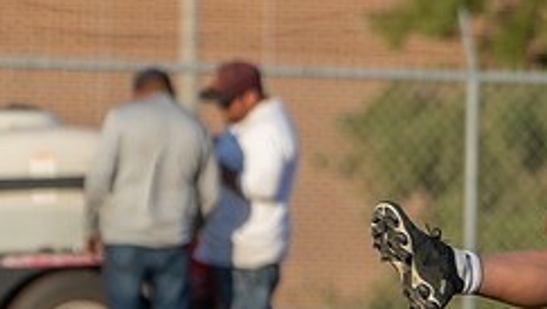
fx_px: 14411
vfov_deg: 1.2
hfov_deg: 2.2
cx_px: 763
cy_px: 359
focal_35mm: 993
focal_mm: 215
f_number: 5.6
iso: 200
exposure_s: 1/1000
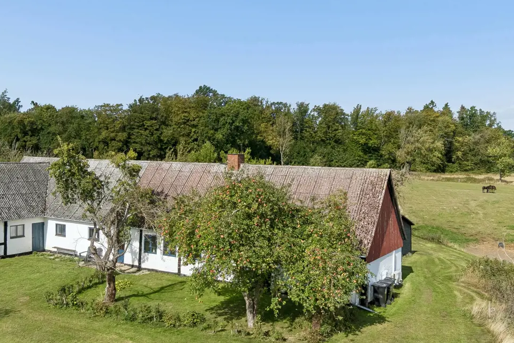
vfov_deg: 36.8
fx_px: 514
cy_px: 189
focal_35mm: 36
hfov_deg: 53.1
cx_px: 246
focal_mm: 12
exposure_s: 1/1000
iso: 200
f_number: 8
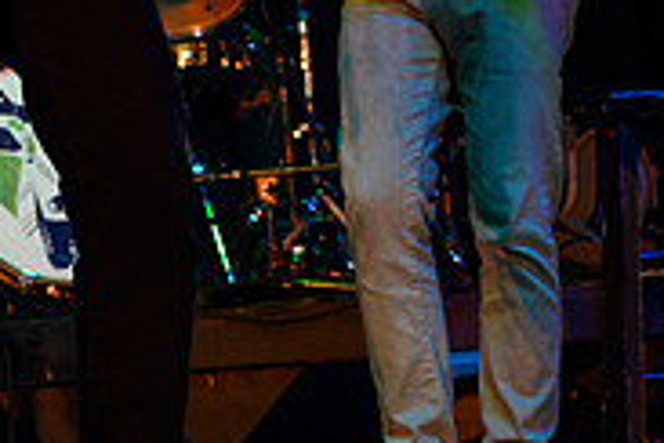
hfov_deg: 11.9
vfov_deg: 7.8
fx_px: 3172
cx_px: 132
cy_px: -232
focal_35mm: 172
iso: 1600
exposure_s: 1/125
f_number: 6.3
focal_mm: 70
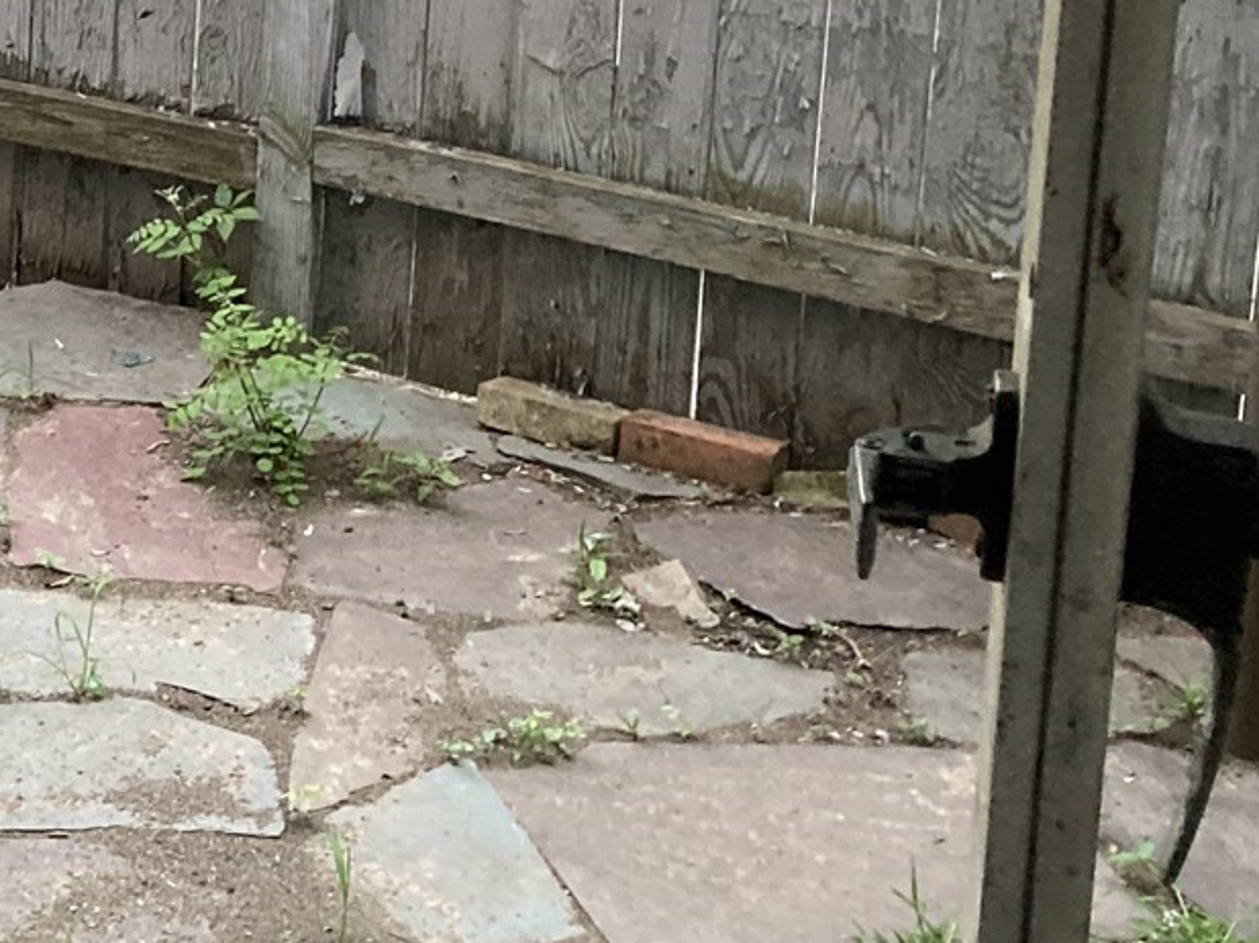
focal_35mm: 93
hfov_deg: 19.2
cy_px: -245
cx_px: -459
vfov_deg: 15.2
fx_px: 3380
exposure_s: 1/60
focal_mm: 3.99
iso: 160
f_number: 1.8
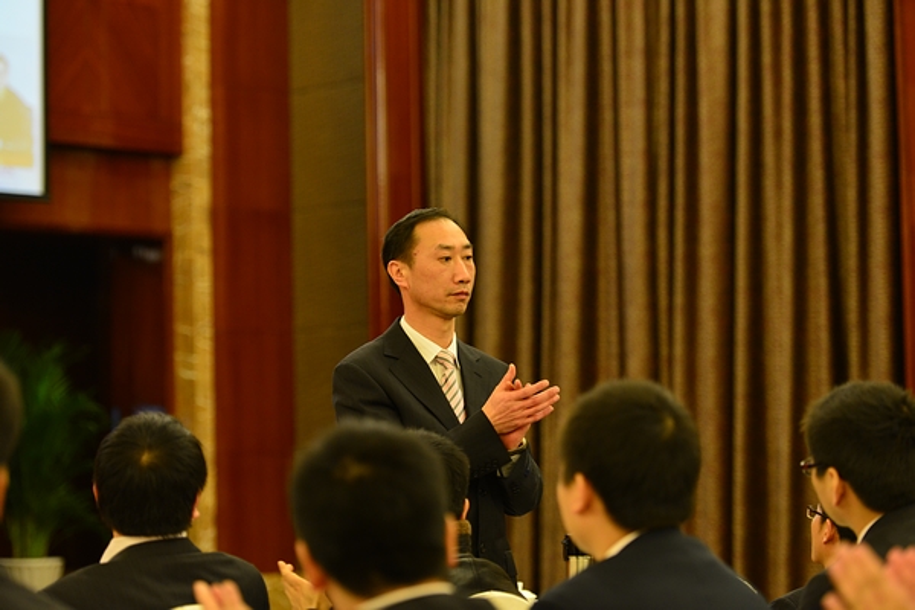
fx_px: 2592
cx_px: 458
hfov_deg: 20.0
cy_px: 305
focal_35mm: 102
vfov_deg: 13.4
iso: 1600
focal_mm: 102
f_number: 3.2
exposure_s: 1/80
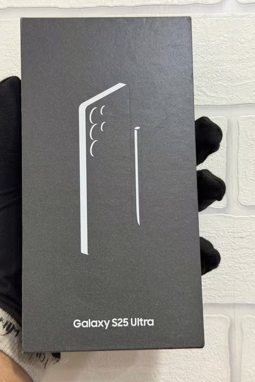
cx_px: 115
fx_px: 541
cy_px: 189
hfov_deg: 26.5
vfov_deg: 38.9
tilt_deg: -2.2
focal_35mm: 51
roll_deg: +1.2
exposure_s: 1/50
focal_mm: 6.76
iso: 100
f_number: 1.78
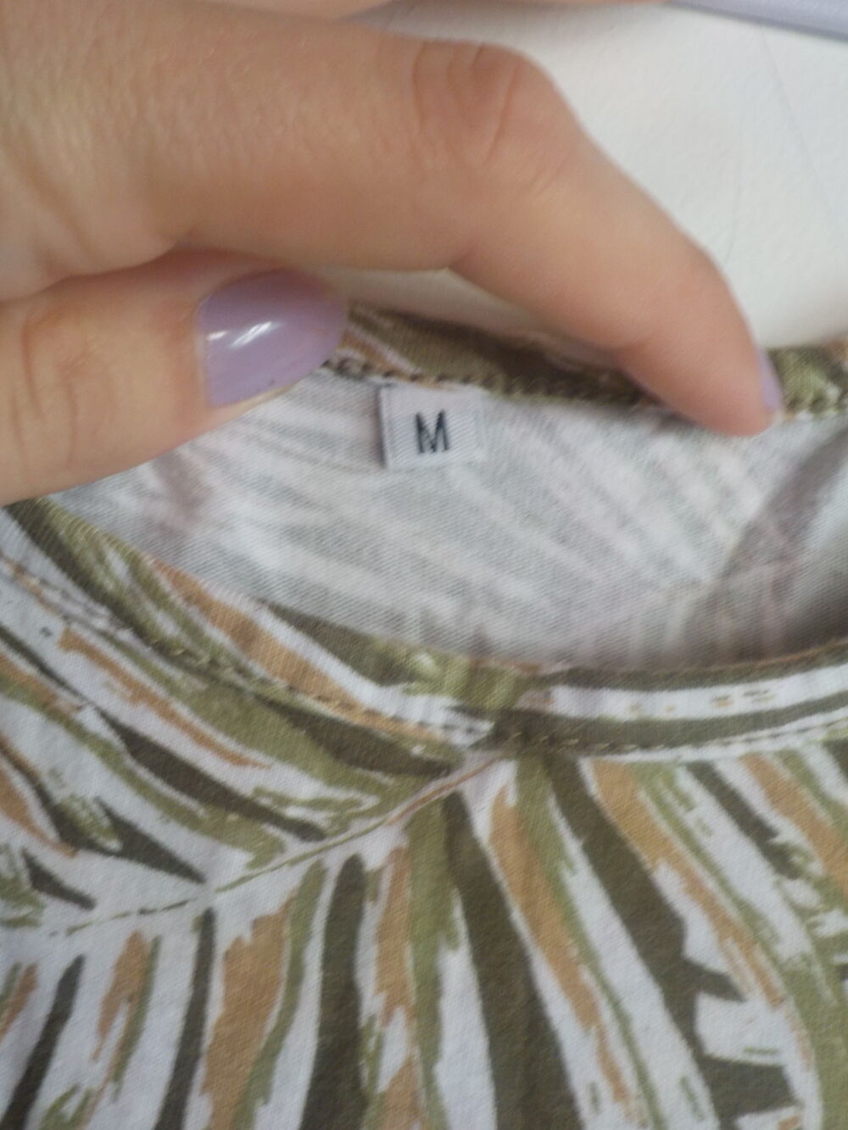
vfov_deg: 60.0
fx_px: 980
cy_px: 565
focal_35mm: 30
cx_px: 424
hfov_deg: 46.8
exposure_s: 1/30
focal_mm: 4.1
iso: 250
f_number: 3.3
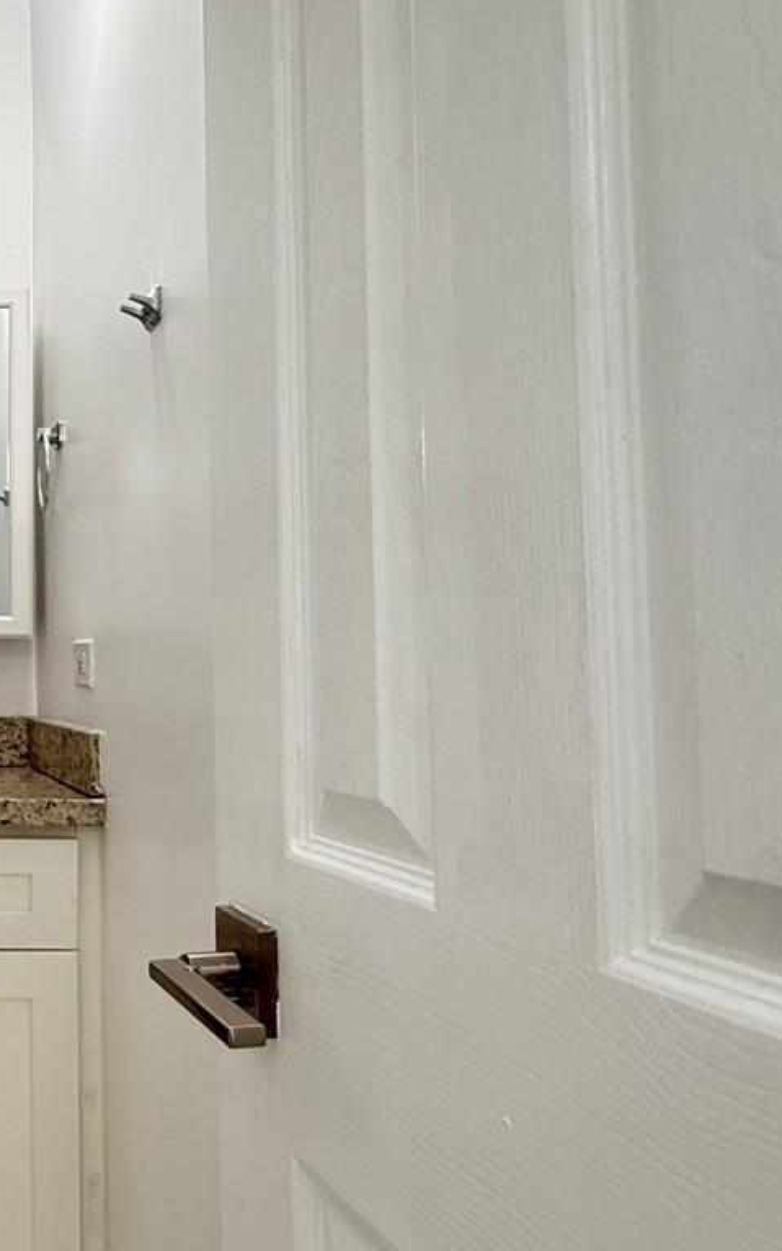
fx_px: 1057
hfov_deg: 33.3
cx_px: -150
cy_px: 624
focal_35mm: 31
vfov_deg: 61.2
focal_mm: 2.22
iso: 400
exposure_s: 1/60
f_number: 2.2
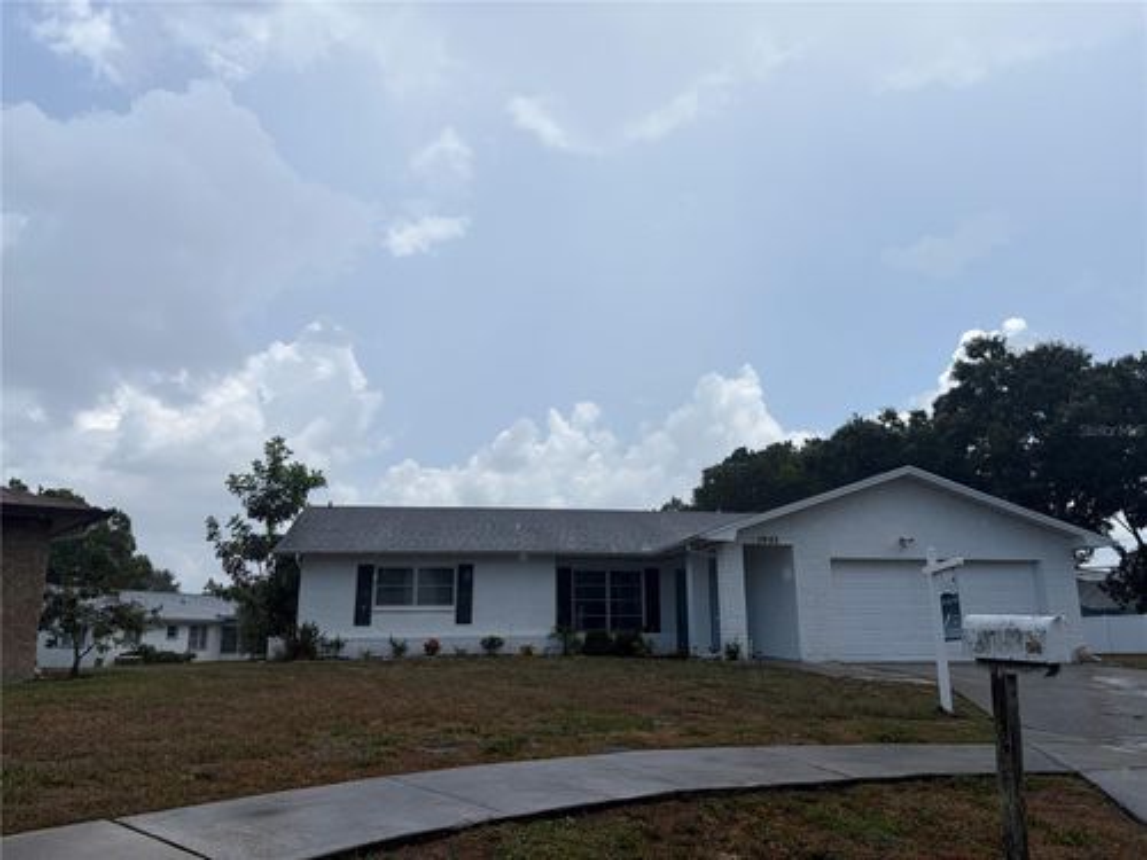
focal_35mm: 26
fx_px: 862
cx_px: 574
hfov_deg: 67.3
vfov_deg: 53.1
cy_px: 430
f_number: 1.6
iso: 64
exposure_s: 1/5348
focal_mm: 5.96
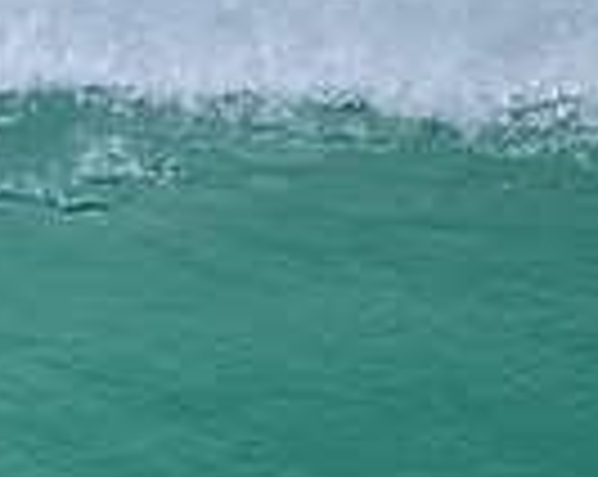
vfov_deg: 0.4
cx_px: -667
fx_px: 69842
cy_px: 454
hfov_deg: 0.5
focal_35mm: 3952
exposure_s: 1/1600
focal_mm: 800
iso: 1800
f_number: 11
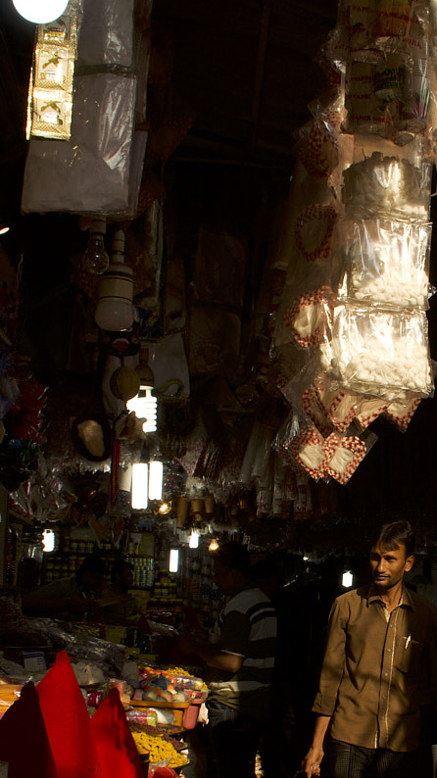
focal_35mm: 57
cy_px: 535
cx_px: 397
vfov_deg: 36.2
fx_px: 1175
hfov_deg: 20.6
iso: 200
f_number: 10
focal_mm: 18
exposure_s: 1/125
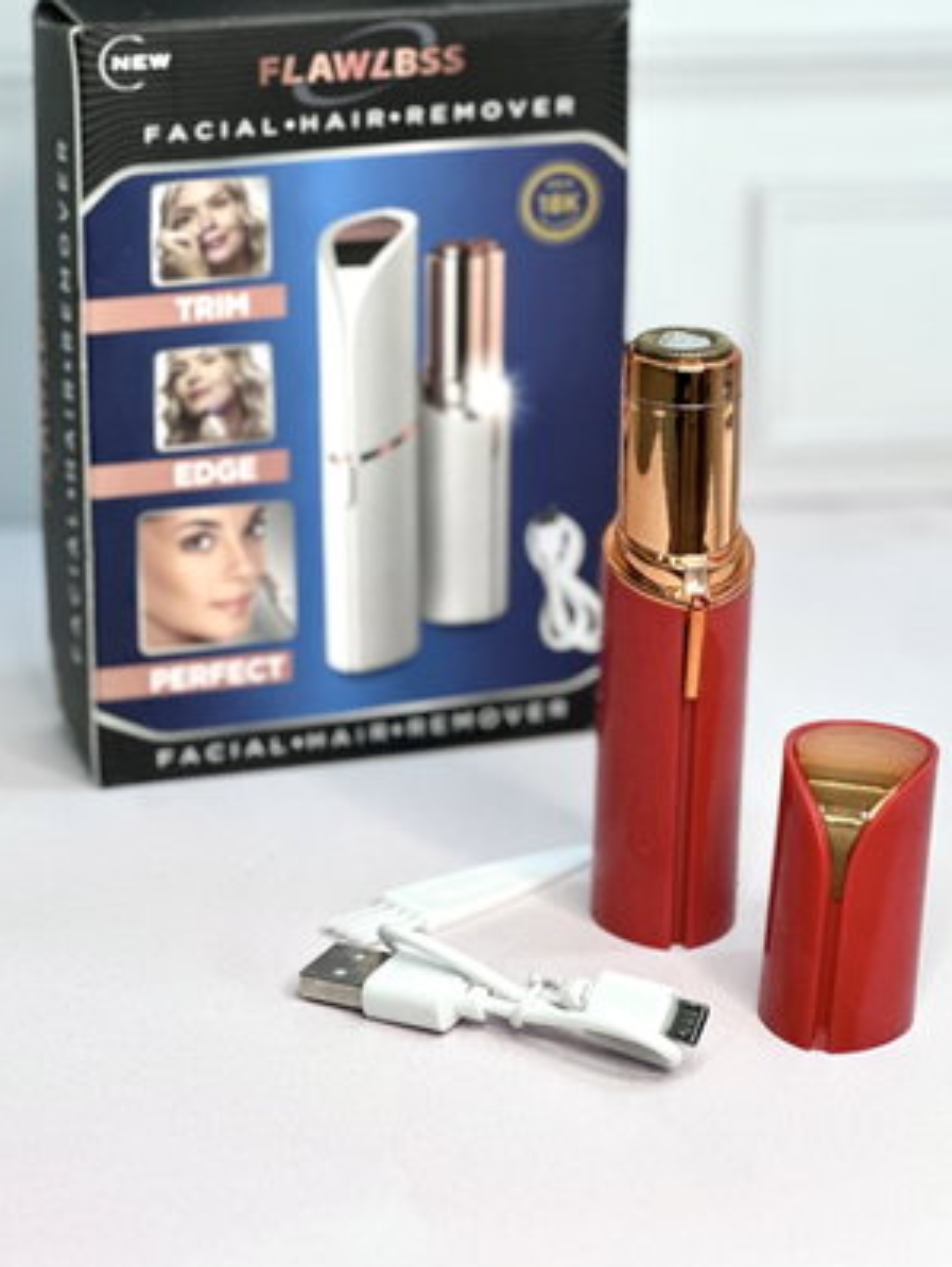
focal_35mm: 103
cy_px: 457
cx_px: 529
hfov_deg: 14.4
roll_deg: -1.7
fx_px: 3773
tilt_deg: -17.1
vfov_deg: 19.0
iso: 200
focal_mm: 9
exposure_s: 1/100
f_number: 2.8
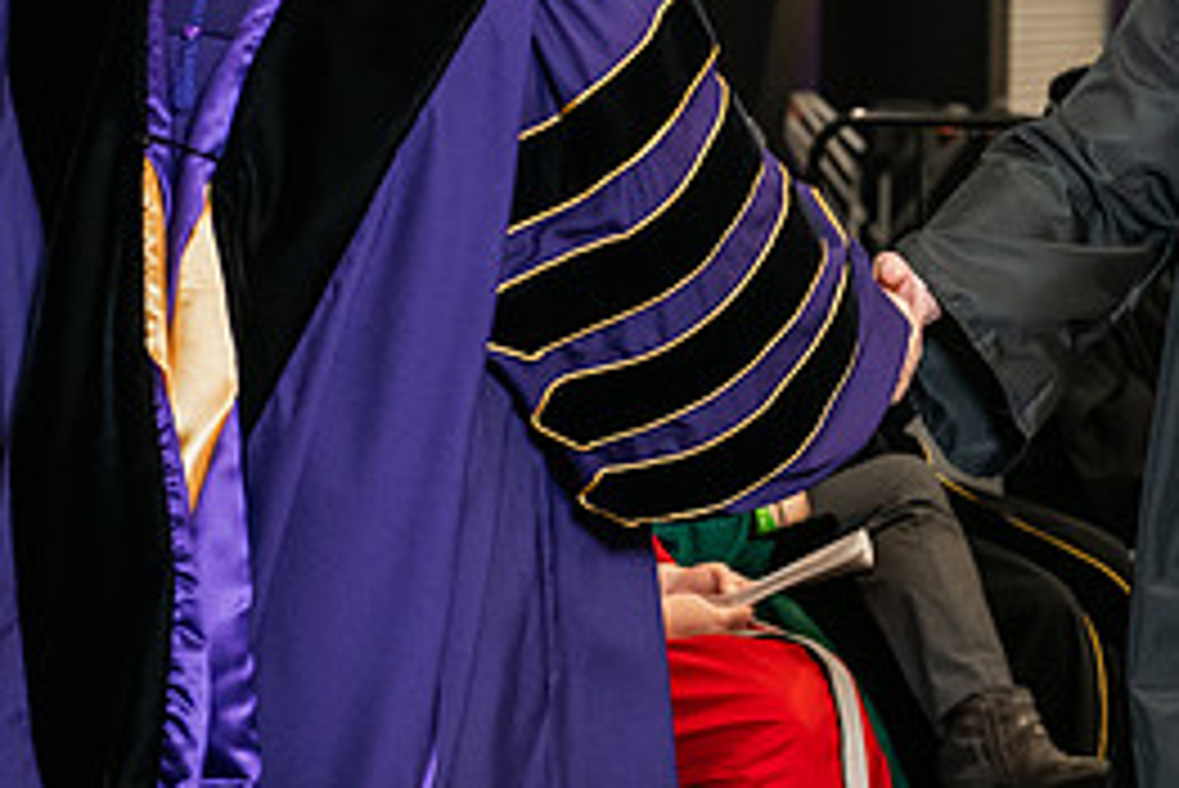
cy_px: -61
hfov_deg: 13.1
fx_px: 5079
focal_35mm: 155
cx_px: 1030
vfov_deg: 8.8
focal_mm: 70
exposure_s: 1/200
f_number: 5
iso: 2500
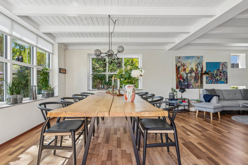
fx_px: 131
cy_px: 82
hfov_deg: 86.9
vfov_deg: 64.5
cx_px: 124
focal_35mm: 19
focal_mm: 19
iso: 400
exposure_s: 1/160
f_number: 4
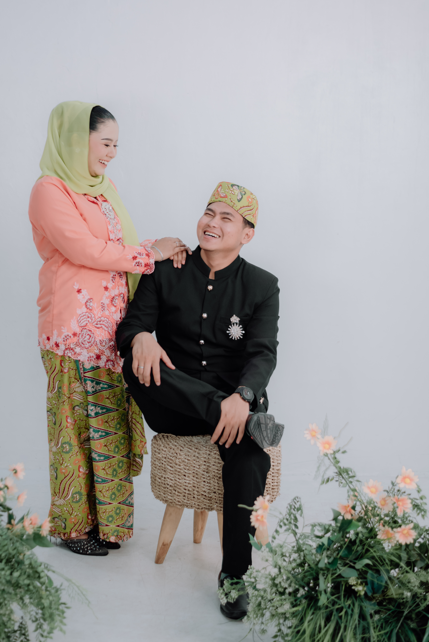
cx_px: 144
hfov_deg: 20.3
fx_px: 1197
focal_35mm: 67
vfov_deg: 30.0
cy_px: 252
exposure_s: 1/200
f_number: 2
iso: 640
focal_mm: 50
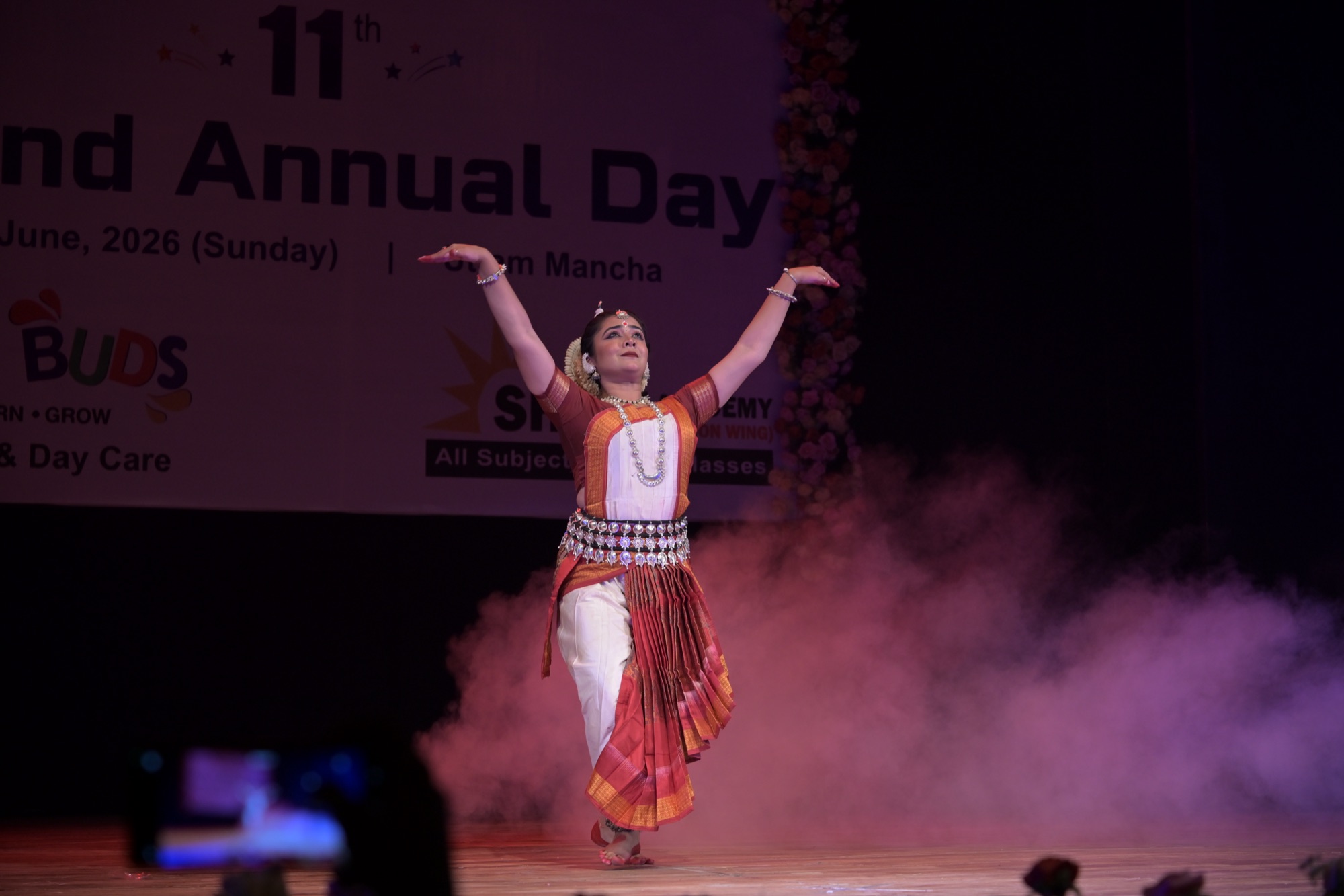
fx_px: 2800
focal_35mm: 75
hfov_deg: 27.0
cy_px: 448
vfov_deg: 18.2
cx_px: 672
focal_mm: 75
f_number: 4
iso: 1000
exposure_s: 1/250
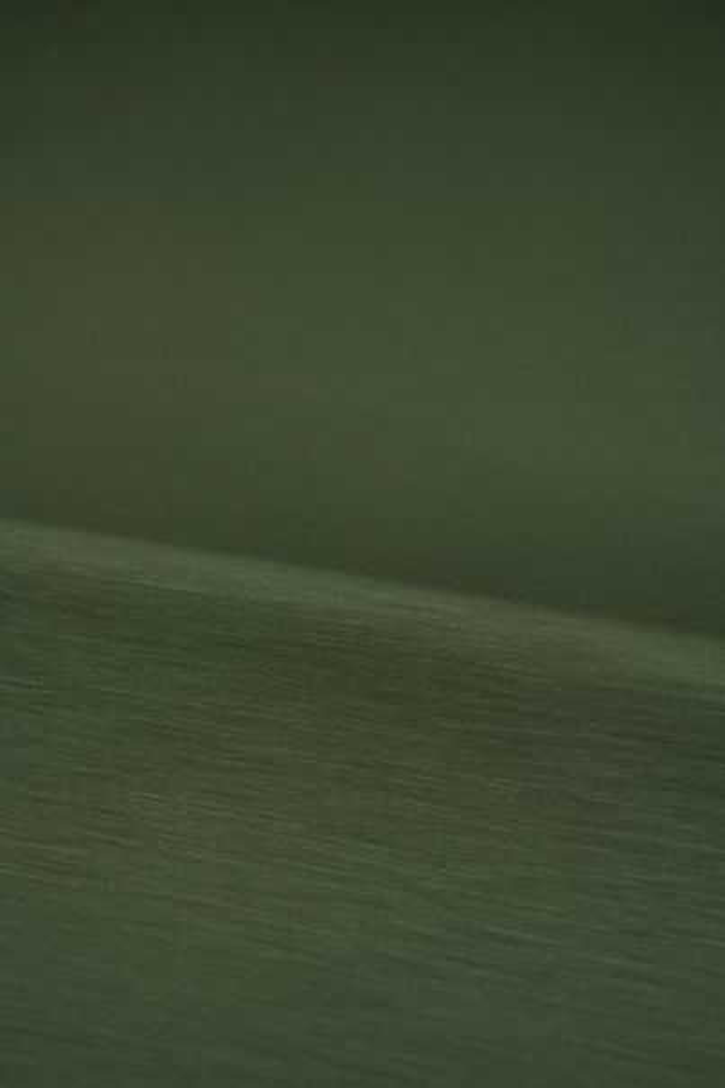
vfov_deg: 23.9
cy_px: 544
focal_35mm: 85
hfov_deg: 16.1
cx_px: 362
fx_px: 2569
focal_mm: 85
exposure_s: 1/100
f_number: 8
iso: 160
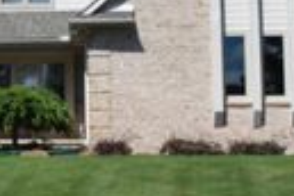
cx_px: -91
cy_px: 42
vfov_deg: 10.7
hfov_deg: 15.2
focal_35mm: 128
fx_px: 1045
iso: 200
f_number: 10
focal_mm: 22
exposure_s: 1/400
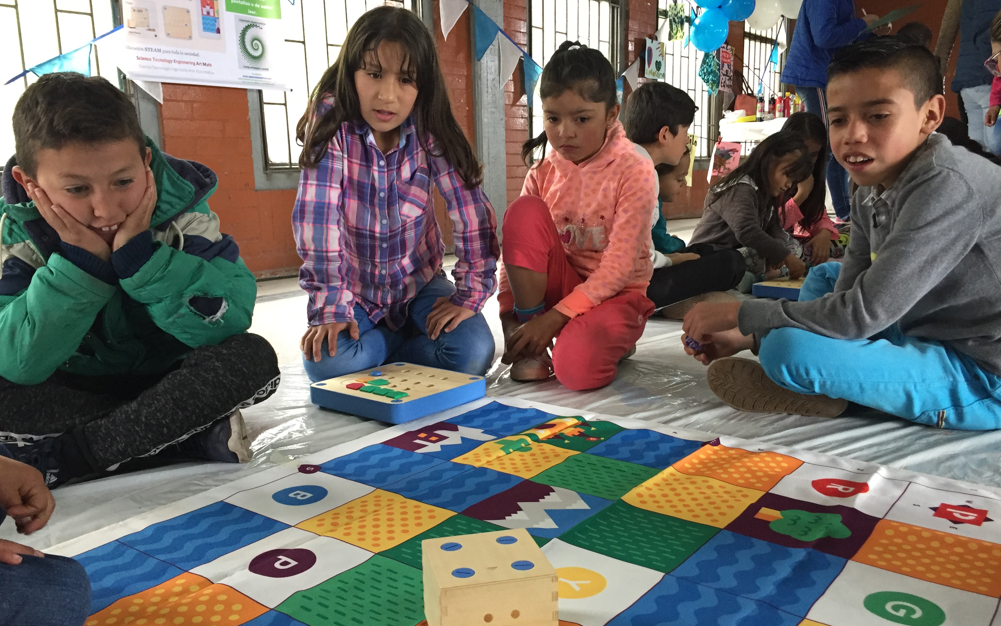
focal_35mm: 31
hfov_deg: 61.2
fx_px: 846
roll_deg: +1.9
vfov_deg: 40.6
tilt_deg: -12.8
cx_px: 499
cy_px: 336
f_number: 2.2
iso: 160
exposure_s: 1/30
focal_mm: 4.15
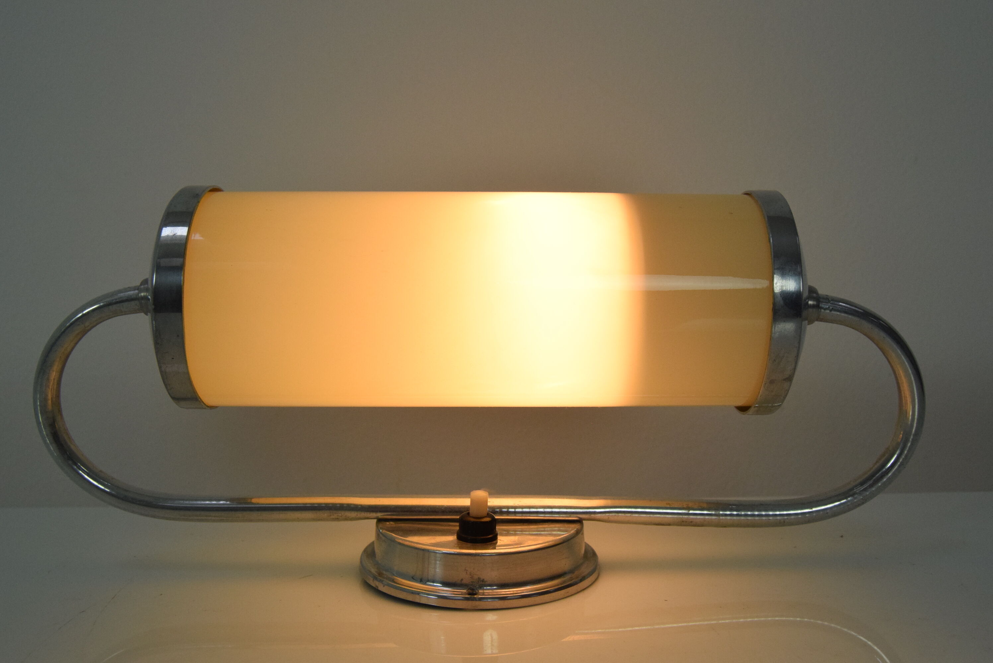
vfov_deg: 36.9
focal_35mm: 36
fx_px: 994
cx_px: 496
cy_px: 332
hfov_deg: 53.1
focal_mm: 24
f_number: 9
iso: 1600
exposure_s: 1/320
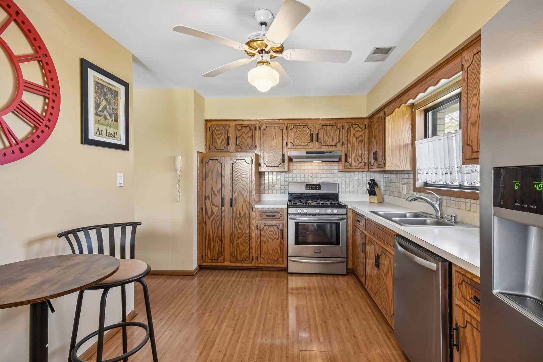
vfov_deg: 69.7
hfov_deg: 92.4
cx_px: 272
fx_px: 260
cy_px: 181
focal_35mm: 17
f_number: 8
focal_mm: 11.5
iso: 500
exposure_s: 1/15
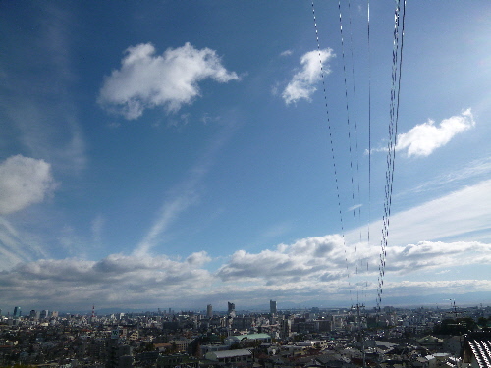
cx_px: 246
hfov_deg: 71.6
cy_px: 184
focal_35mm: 24
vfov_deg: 56.8
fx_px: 340
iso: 100
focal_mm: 4.3
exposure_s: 1/400
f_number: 8
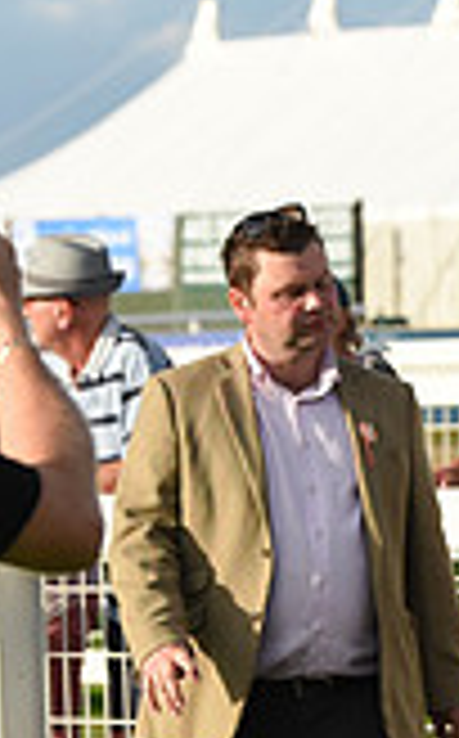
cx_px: 1179
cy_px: 479
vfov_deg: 4.8
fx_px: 8838
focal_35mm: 440
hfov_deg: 2.9
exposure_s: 1/2500
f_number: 6.3
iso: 1000
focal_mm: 122
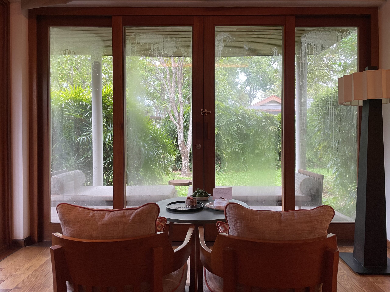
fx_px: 293
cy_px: 146
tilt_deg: -0.8
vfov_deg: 53.1
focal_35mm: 26
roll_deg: +0.1
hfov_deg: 67.3
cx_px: 195
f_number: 1.6
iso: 64
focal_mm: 4.2
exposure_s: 1/50
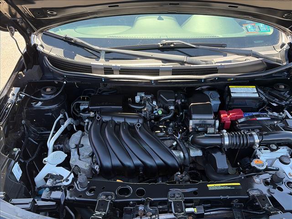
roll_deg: +1.1
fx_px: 219
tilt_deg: -35.8
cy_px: 110
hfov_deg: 67.3
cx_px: 146
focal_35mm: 26
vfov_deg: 53.1
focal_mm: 5.96
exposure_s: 1/177
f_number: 1.6
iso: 50
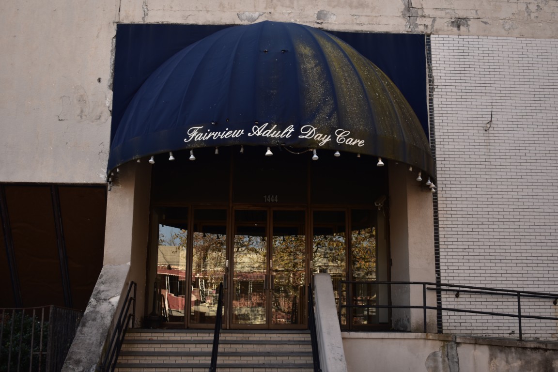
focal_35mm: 42
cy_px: 186
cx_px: 279
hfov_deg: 46.4
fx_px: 651
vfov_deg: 31.9
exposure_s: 1/160
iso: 100
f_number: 5
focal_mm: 28
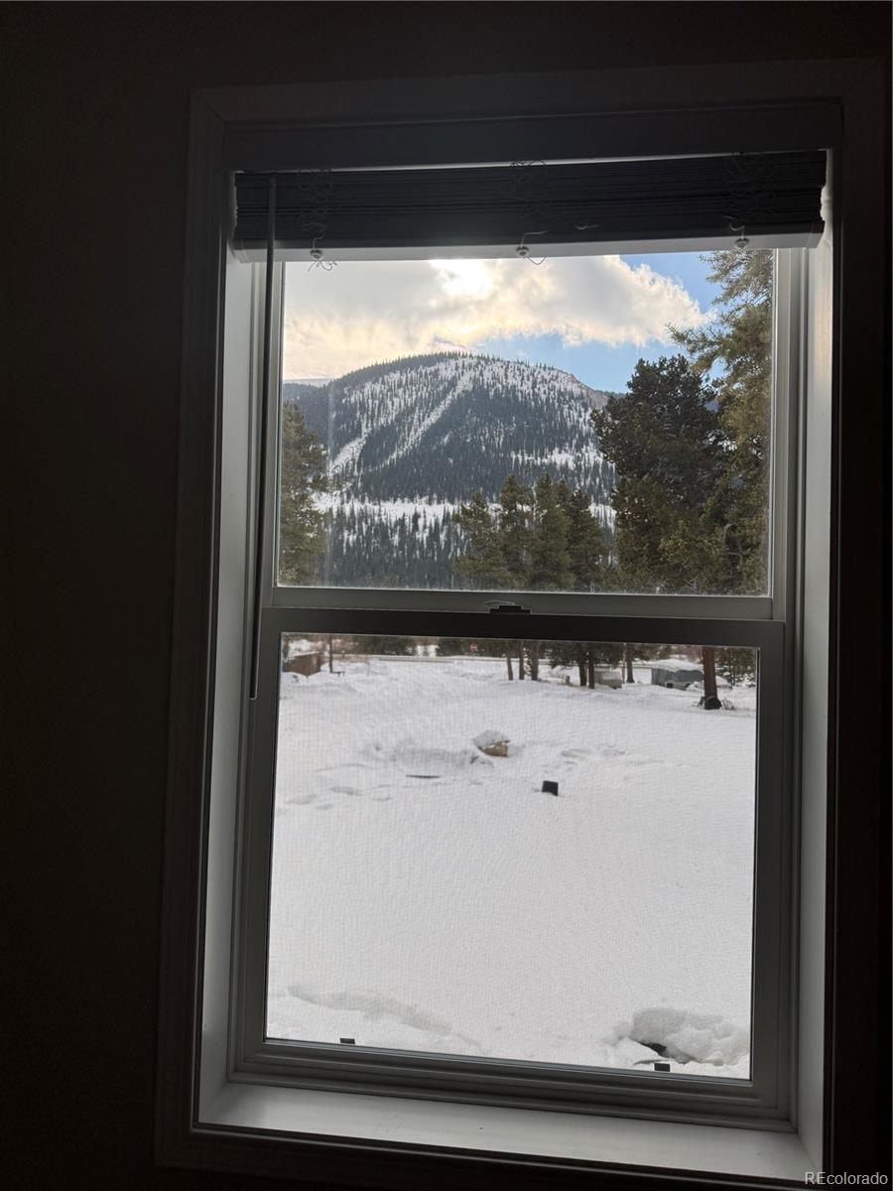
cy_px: 596
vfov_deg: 71.6
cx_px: 446
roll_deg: -1.8
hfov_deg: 56.8
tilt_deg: +1.0
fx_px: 826
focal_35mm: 24
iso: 80
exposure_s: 1/2604
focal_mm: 6.76
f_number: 1.78
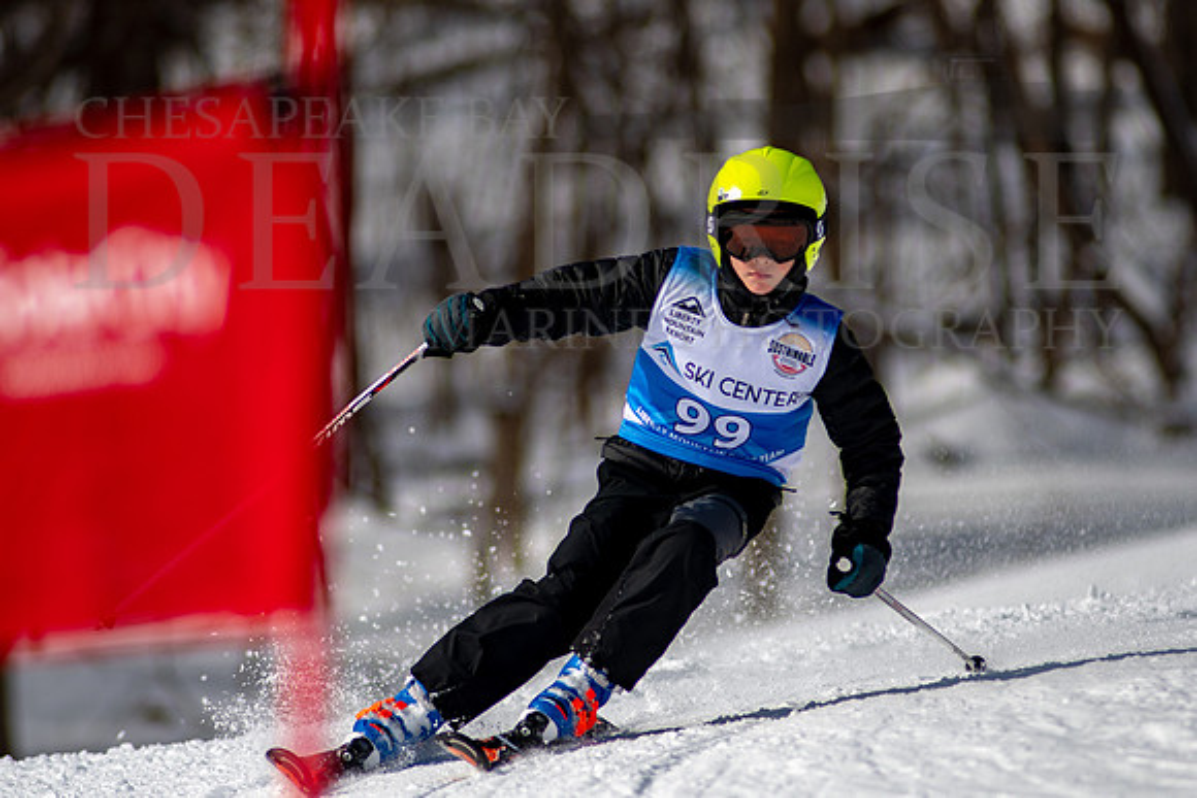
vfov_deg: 2.8
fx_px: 16333
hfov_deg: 4.2
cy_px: 399
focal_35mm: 491
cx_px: 653
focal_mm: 300
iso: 100
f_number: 2.8
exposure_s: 1/6400
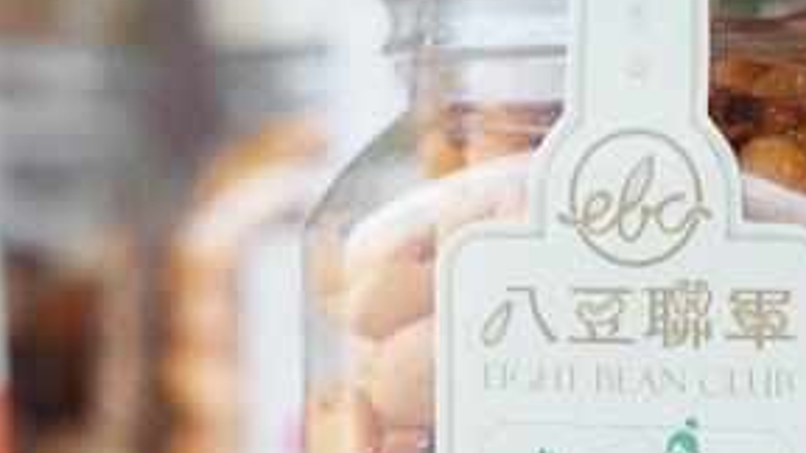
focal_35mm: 171
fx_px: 3655
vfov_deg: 7.0
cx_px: 451
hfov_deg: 12.6
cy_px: 619
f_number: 4
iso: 640
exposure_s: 1/50
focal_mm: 47
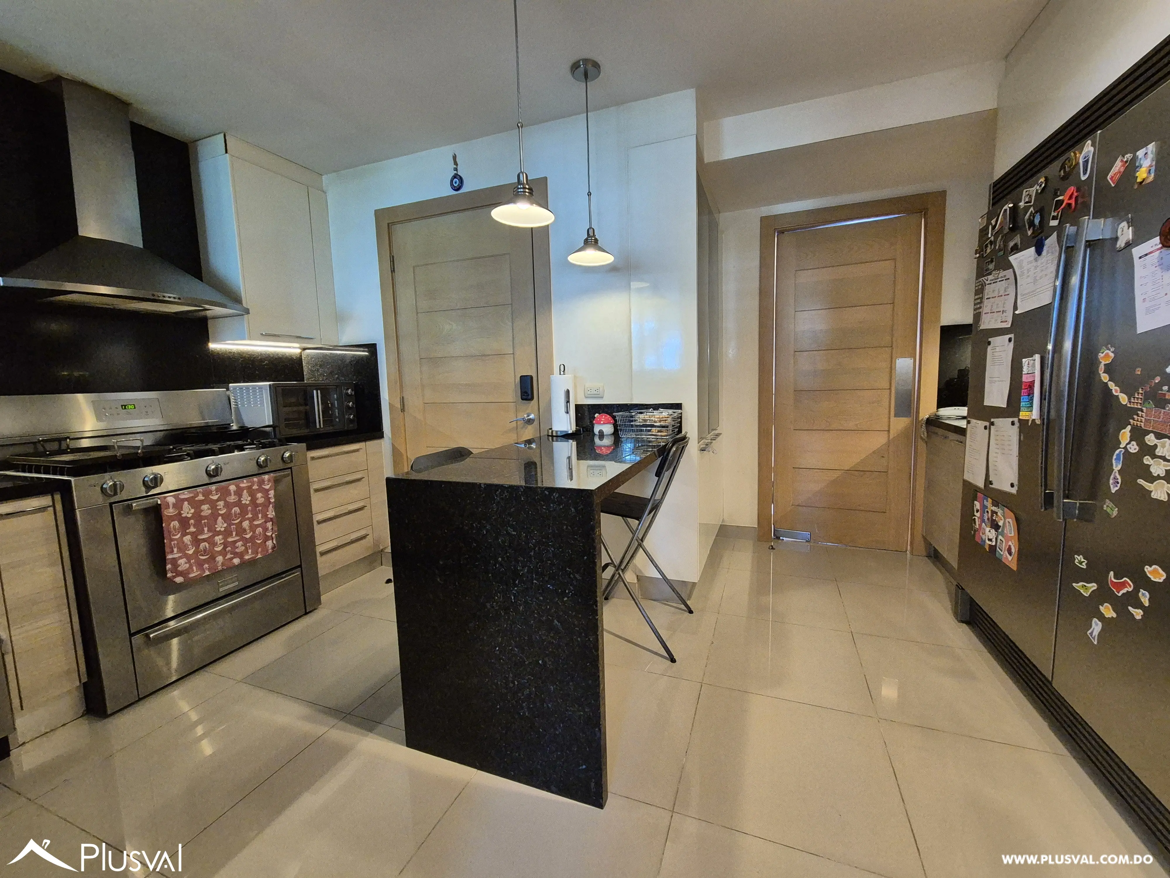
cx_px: 585
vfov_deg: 89.9
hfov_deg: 106.2
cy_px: 439
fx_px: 439
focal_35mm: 13
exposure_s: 1/60
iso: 1000
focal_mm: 2.2
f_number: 2.2
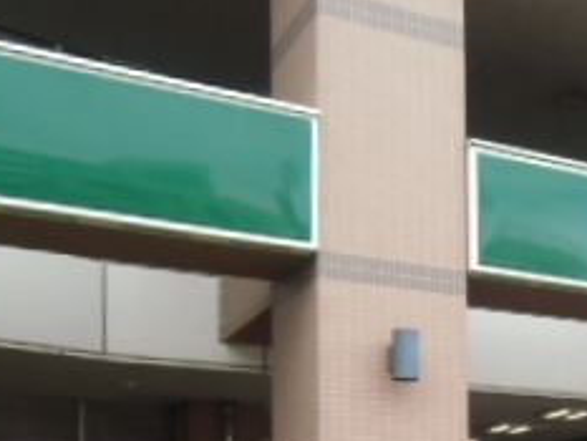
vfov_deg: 20.5
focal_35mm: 66
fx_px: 1120
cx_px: 612
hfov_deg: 27.4
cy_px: 557
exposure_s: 1/160
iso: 64
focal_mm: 4.24
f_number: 3
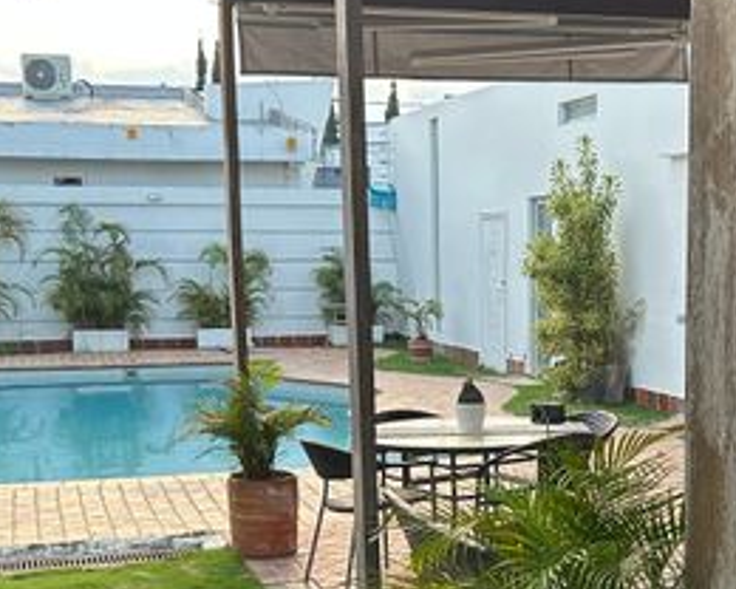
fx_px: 1416
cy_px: 484
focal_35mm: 65
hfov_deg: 28.9
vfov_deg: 23.1
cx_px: 505
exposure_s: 1/97
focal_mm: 5.7
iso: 125
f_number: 1.5
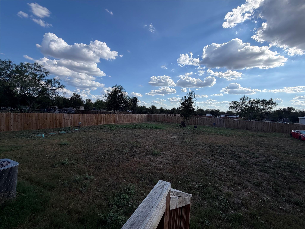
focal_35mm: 14
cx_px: 152
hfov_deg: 102.1
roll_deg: -1.9
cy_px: 114
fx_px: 123
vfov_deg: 85.7
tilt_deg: -1.8
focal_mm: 2.22
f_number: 2.2
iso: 20
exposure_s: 1/955
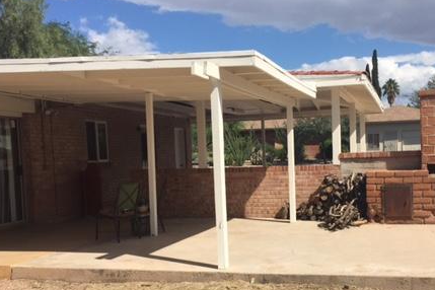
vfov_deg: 29.6
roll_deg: +1.3
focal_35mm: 45
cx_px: 266
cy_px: 199
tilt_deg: -3.7
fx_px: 544
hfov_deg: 43.3
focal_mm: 4.15
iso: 32
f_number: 2.2
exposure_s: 1/3049
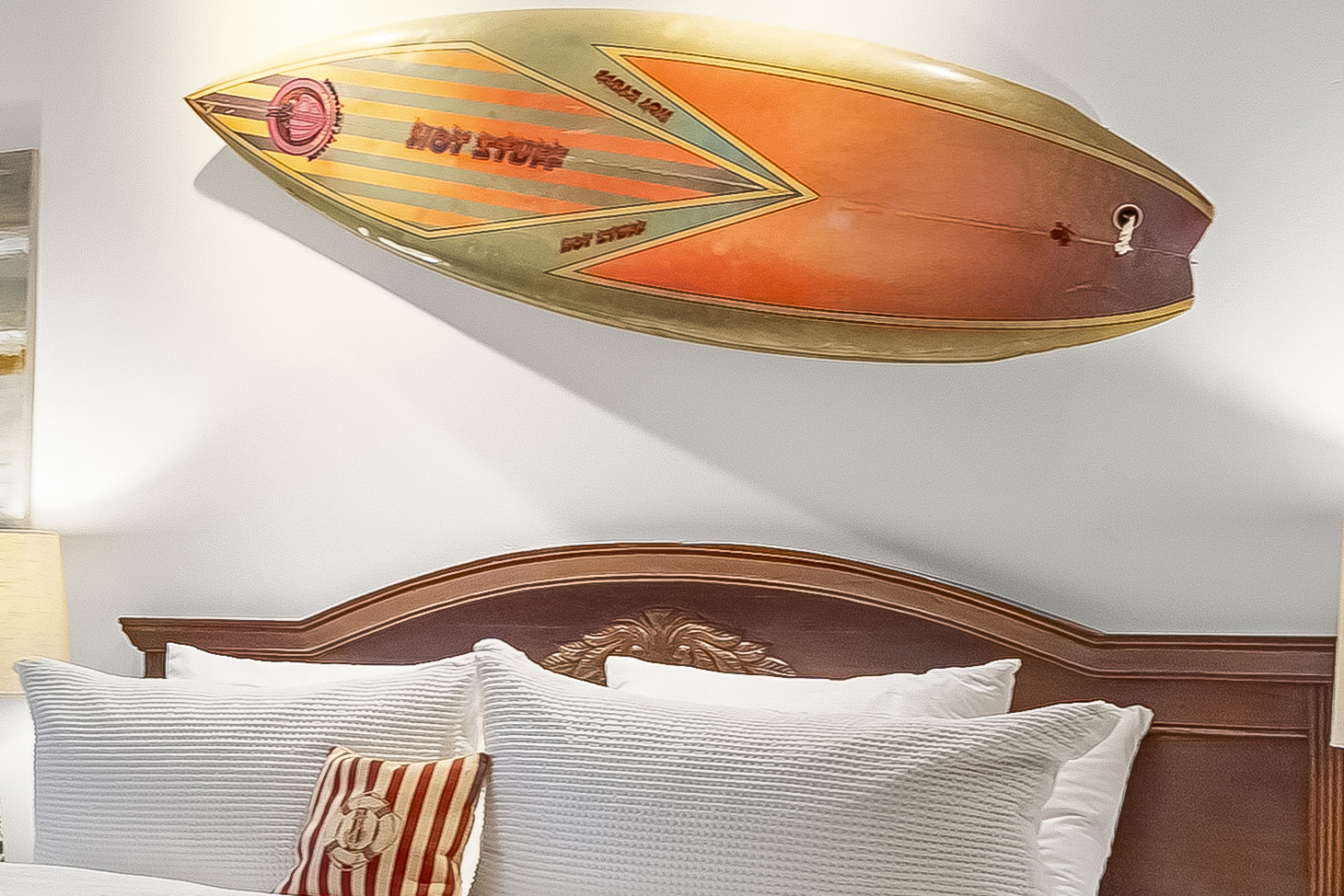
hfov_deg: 29.4
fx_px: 2390
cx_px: 15
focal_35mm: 64
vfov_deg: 21.2
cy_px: 580
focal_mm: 16
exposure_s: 1/800
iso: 250
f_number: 5
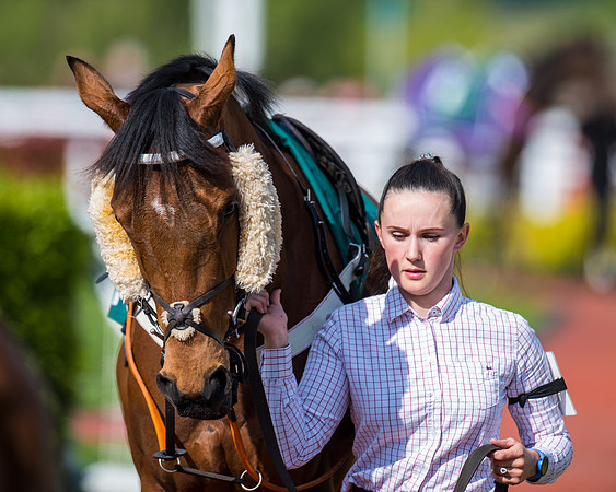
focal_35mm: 451
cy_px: 246
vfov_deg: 3.4
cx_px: 308
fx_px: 8220
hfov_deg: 4.3
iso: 160
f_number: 5
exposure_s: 1/1250
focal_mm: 400
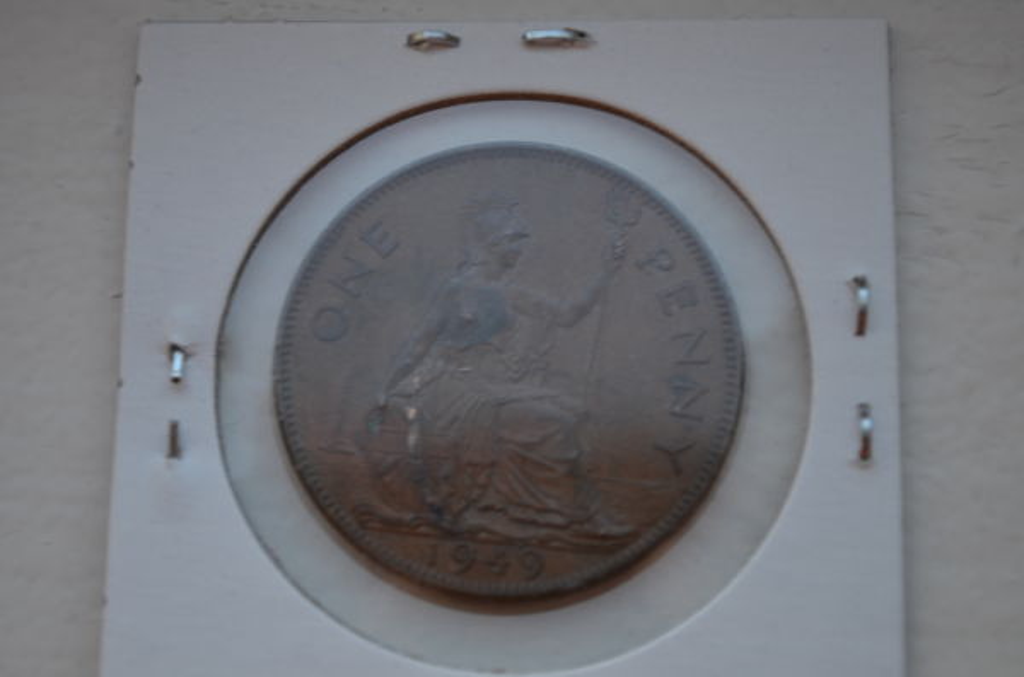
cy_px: 338
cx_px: 512
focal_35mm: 82
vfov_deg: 16.5
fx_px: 2341
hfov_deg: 24.7
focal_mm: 55
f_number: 5.6
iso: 100
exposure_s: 1/60
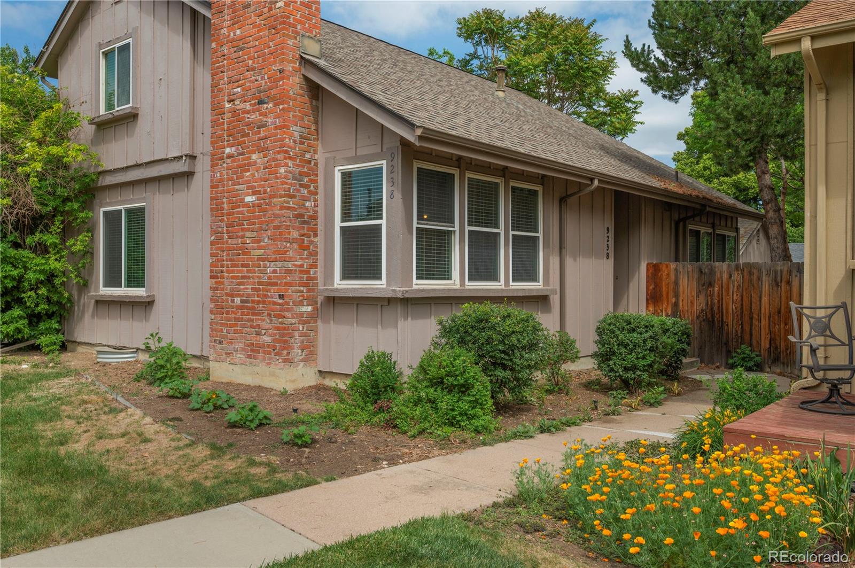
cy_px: 284
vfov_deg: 43.5
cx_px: 428
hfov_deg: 62.0
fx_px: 712
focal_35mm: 30
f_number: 9
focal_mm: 30
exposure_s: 1/800
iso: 400
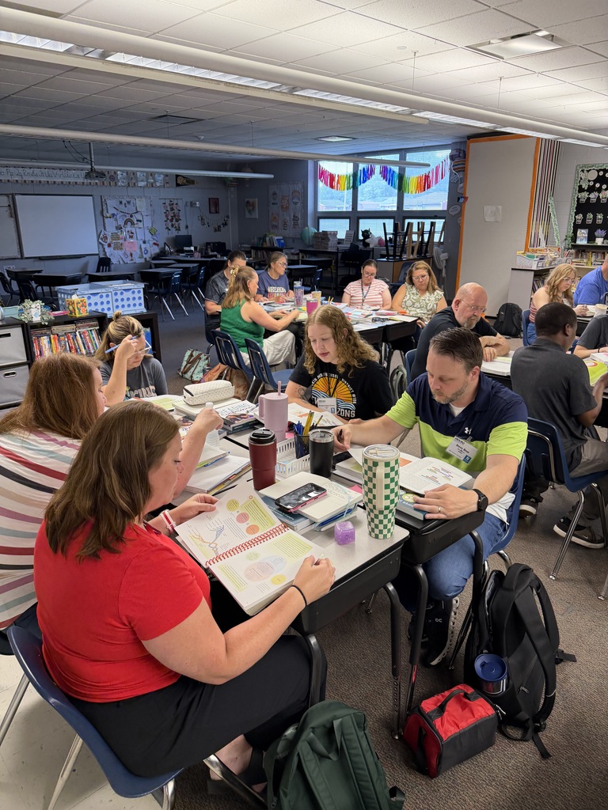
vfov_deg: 71.6
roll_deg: +0.5
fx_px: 562
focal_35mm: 24
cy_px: 405
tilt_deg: -17.5
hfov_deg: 56.8
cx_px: 304
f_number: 1.78
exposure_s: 1/60
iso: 160
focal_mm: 6.76
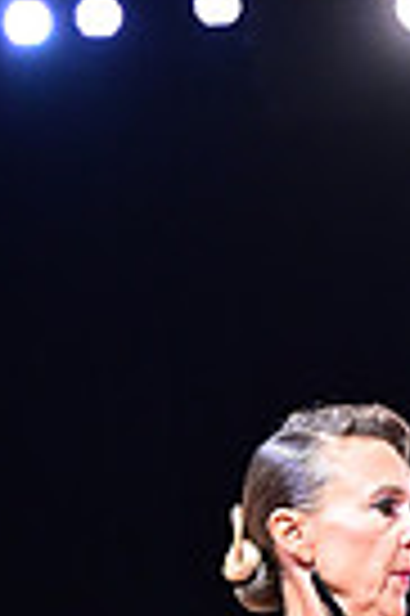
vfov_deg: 6.8
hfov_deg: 4.6
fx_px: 5086
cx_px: 446
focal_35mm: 297
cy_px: 1165
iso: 1600
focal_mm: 70
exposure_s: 1/320
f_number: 2.8
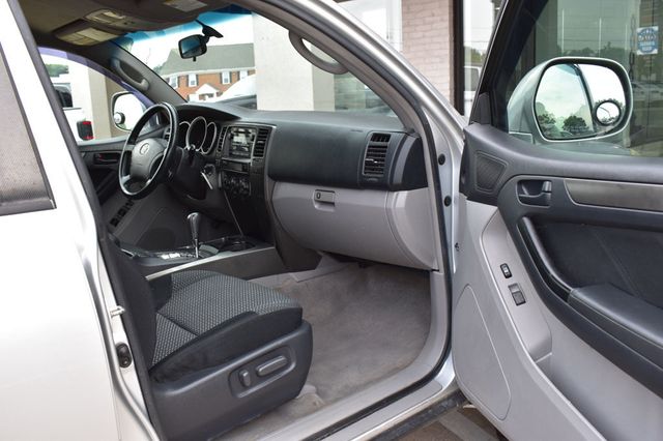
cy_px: 220
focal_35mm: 33
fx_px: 607
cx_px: 332
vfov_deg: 39.9
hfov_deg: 57.2
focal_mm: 22
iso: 400
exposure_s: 1/60
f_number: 8
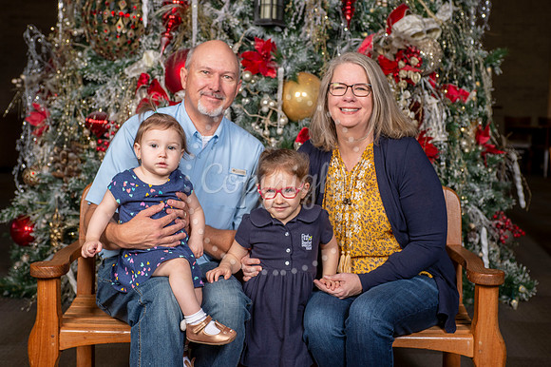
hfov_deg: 35.7
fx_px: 857
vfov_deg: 24.2
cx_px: 276
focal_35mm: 56
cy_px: 184
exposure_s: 1/125
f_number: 7.1
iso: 160
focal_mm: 56
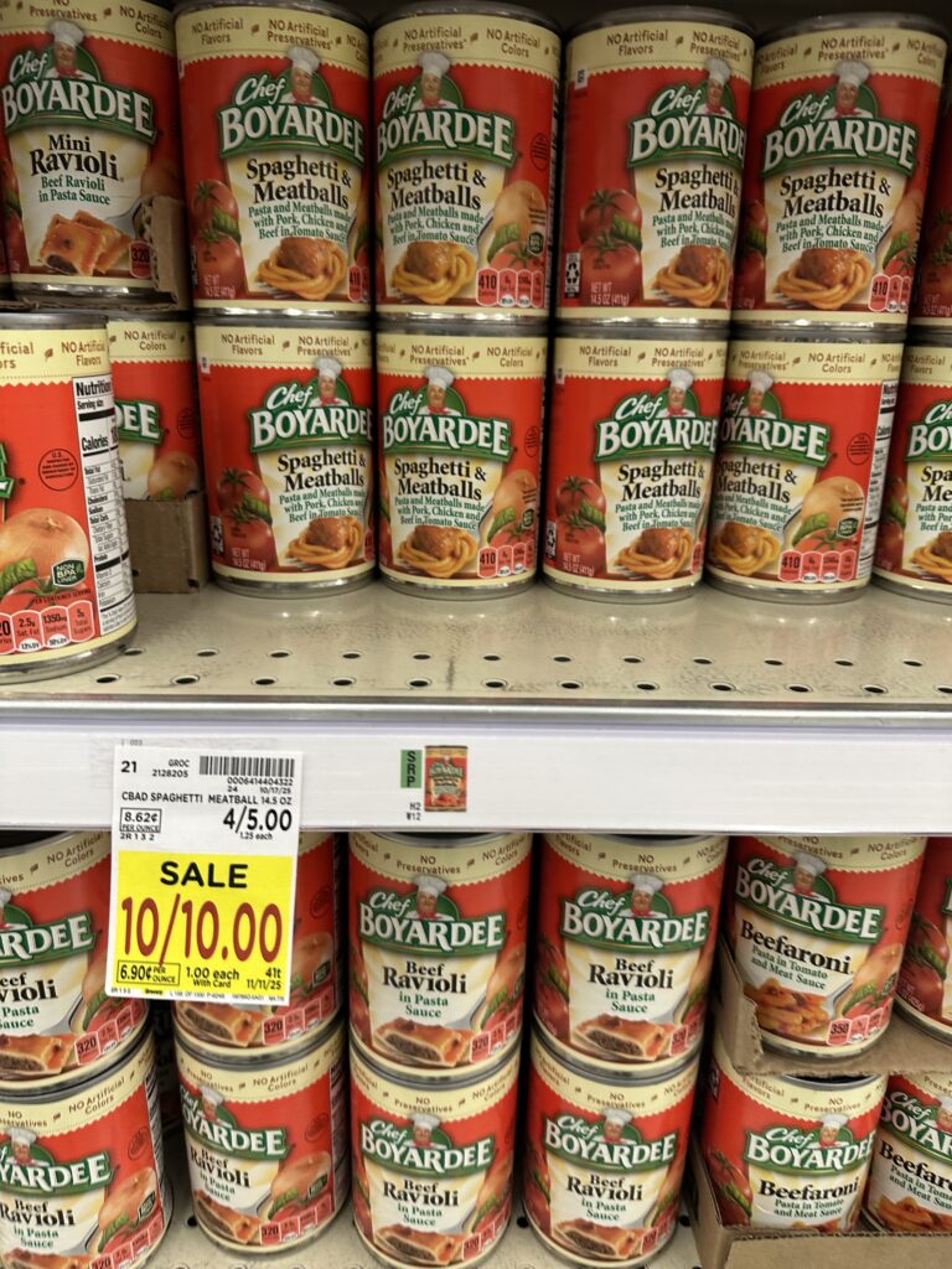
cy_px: 634
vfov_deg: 71.6
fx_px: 880
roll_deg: -2.9
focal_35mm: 24
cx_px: 476
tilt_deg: -18.8
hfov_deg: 56.8
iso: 125
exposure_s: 1/63
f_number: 1.78
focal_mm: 6.86
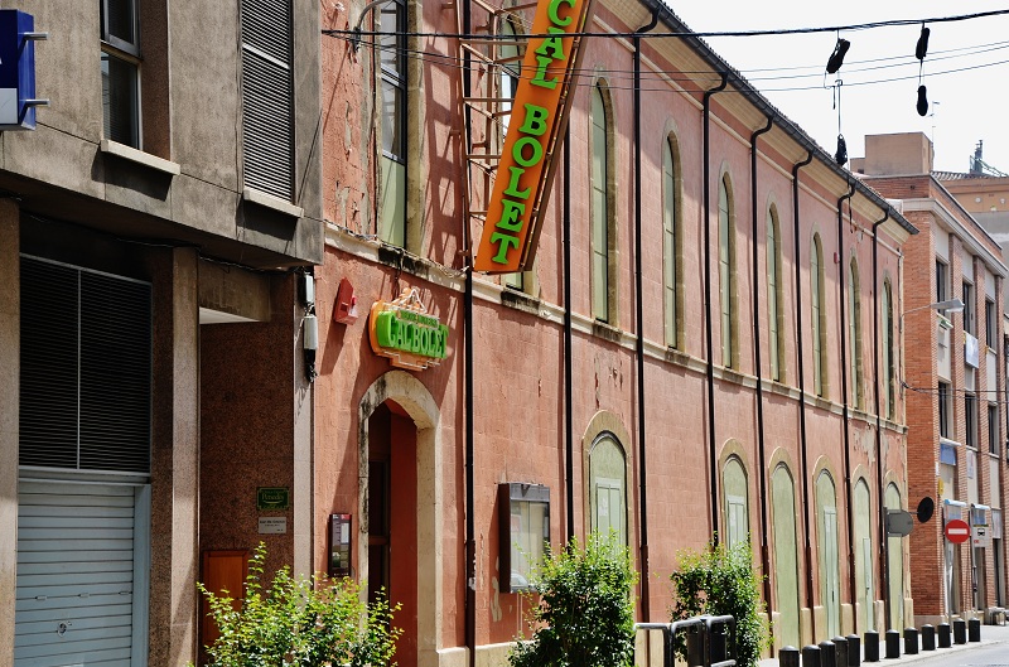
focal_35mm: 99
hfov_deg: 20.7
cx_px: 504
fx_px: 2768
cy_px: 334
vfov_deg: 13.7
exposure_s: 1/100
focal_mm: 66
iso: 100
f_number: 8
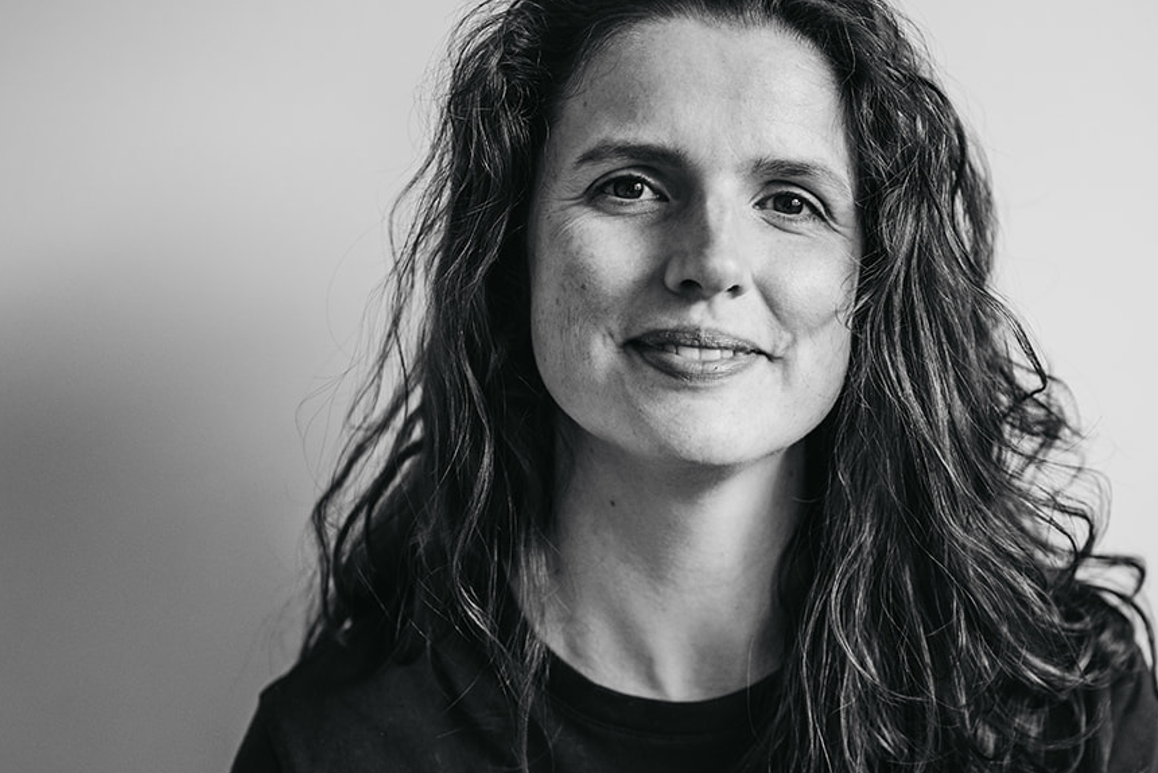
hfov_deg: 21.7
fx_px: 2992
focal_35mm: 93
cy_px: 391
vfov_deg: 14.7
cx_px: 842
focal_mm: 50
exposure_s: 1/200
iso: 500
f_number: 1.8
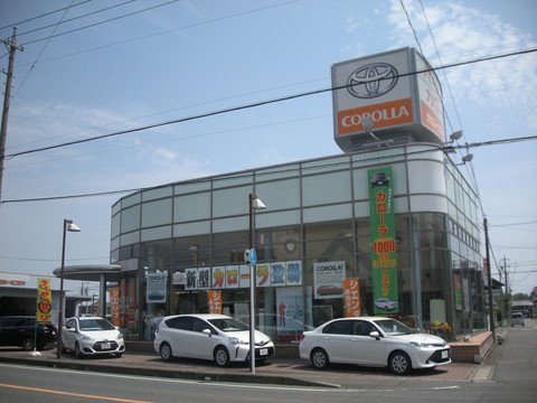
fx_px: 543
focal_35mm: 35
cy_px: 202
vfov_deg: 40.7
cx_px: 268
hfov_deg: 52.6
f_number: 5.7
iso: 64
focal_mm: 5.7
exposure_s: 1/427
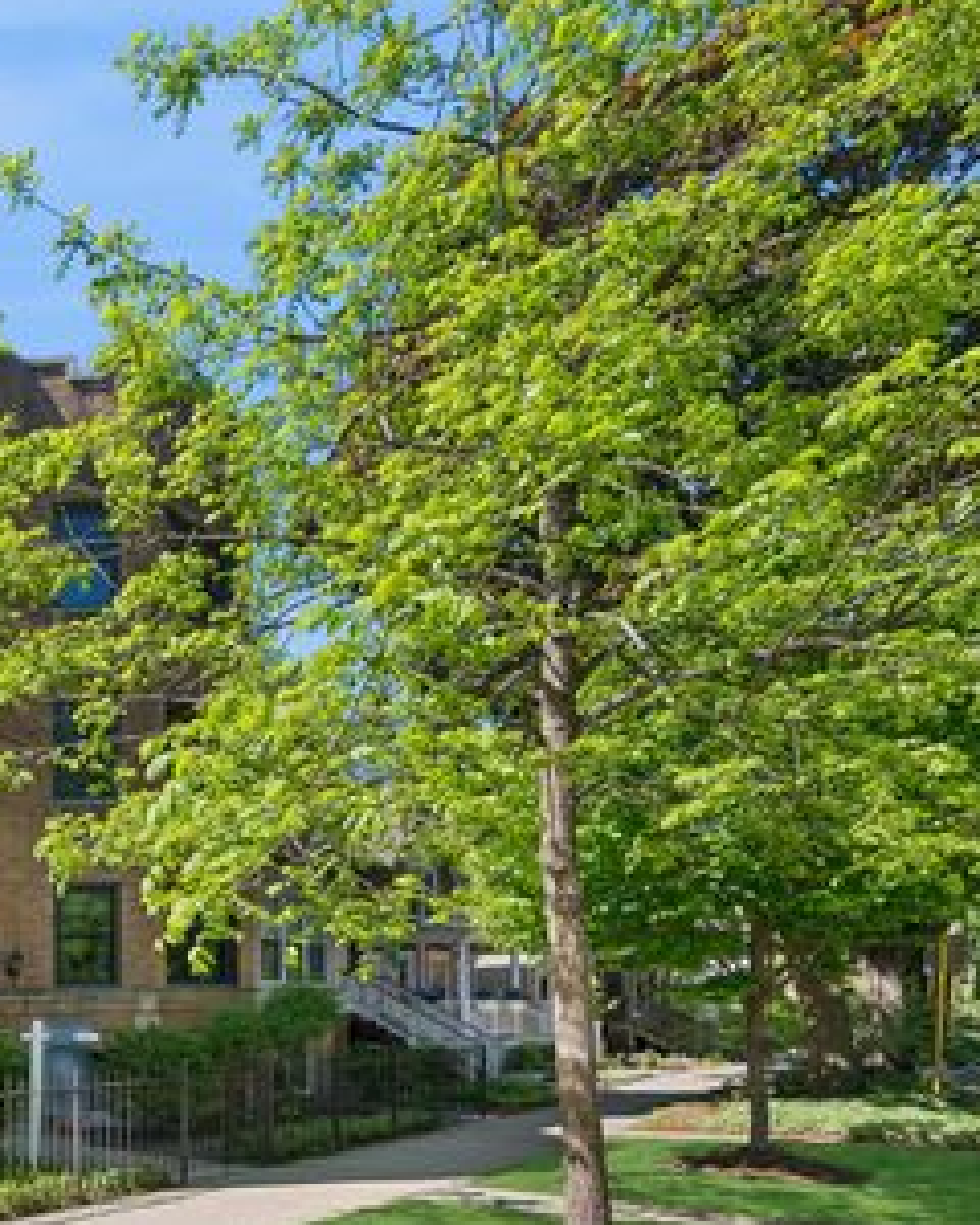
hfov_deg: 46.4
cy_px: 557
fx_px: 906
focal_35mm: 25
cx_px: -24
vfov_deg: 68.0
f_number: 8
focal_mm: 16
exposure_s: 1/160
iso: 100
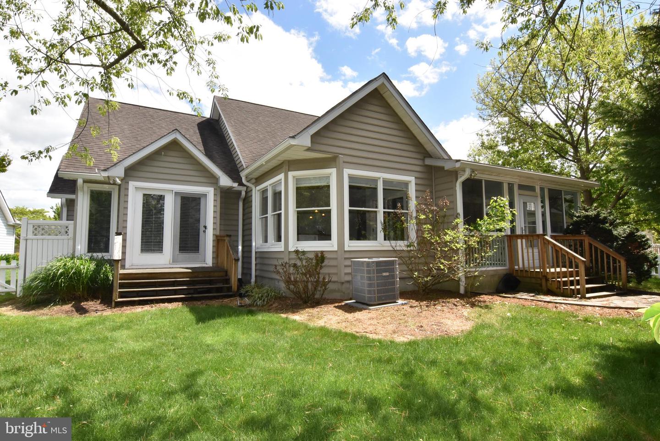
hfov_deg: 90.0
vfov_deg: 67.5
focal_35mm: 18
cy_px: 220
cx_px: 330
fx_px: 330
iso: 800
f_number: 22
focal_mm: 12
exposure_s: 1/200
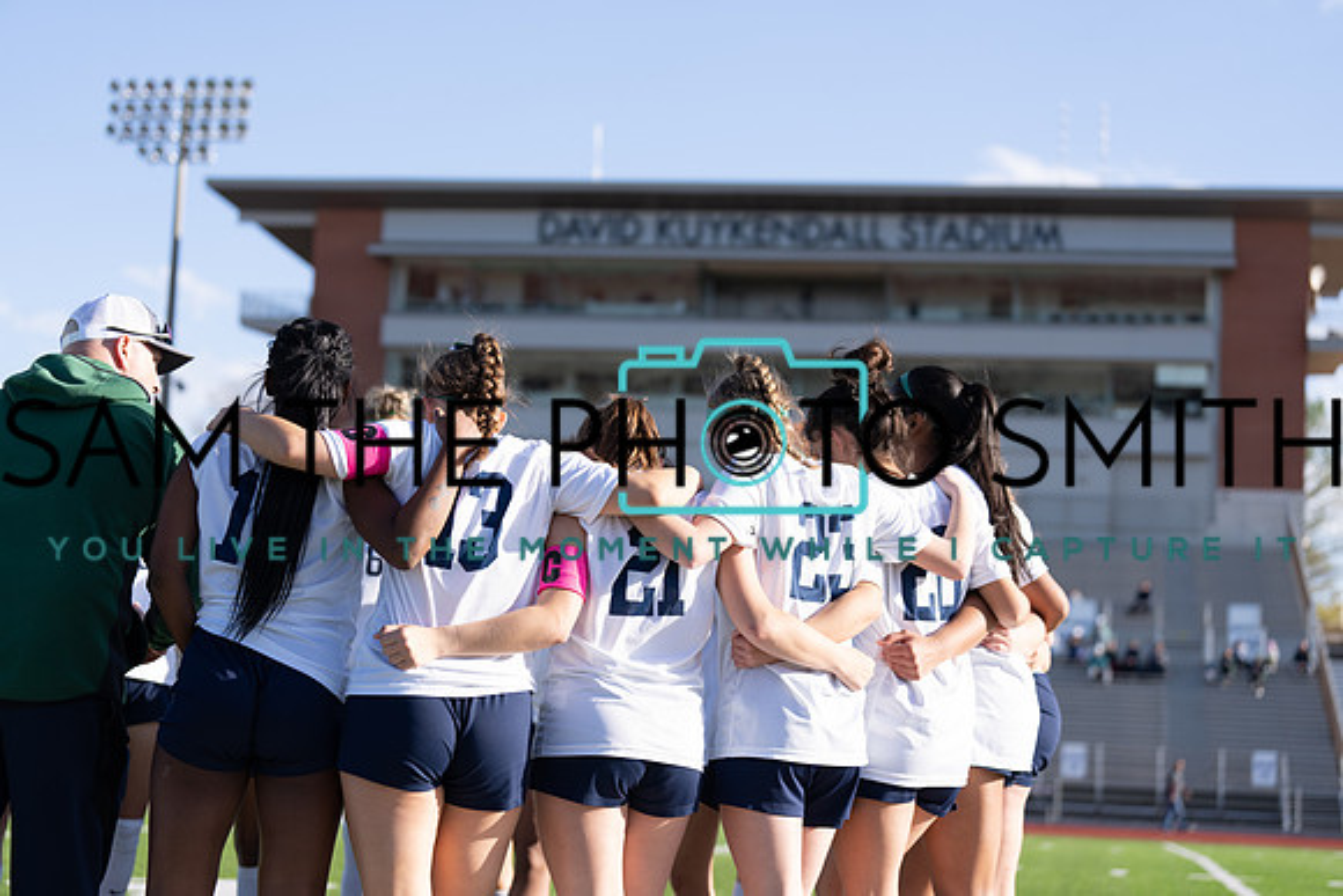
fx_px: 2612
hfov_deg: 28.8
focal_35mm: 70
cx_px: 672
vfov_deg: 19.5
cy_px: 448
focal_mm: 70
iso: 100
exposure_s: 1/800
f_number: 2.8
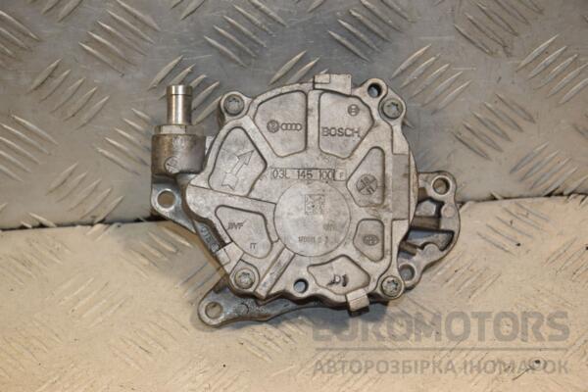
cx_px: 294
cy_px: 196
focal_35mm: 99
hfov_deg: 20.6
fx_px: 1617
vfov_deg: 13.8
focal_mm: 66
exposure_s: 1/200
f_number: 6.3
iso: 800
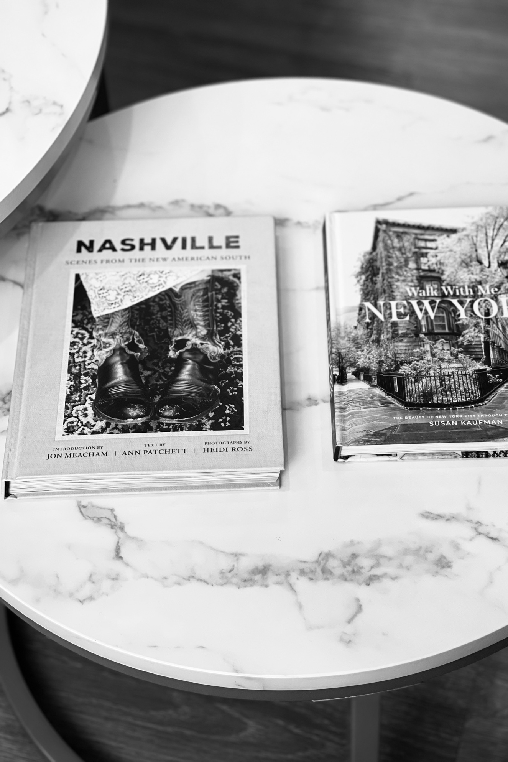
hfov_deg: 20.3
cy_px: 381
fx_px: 1418
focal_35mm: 67
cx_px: 287
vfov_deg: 30.1
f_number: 2.2
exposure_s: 1/120
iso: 100
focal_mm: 7.5
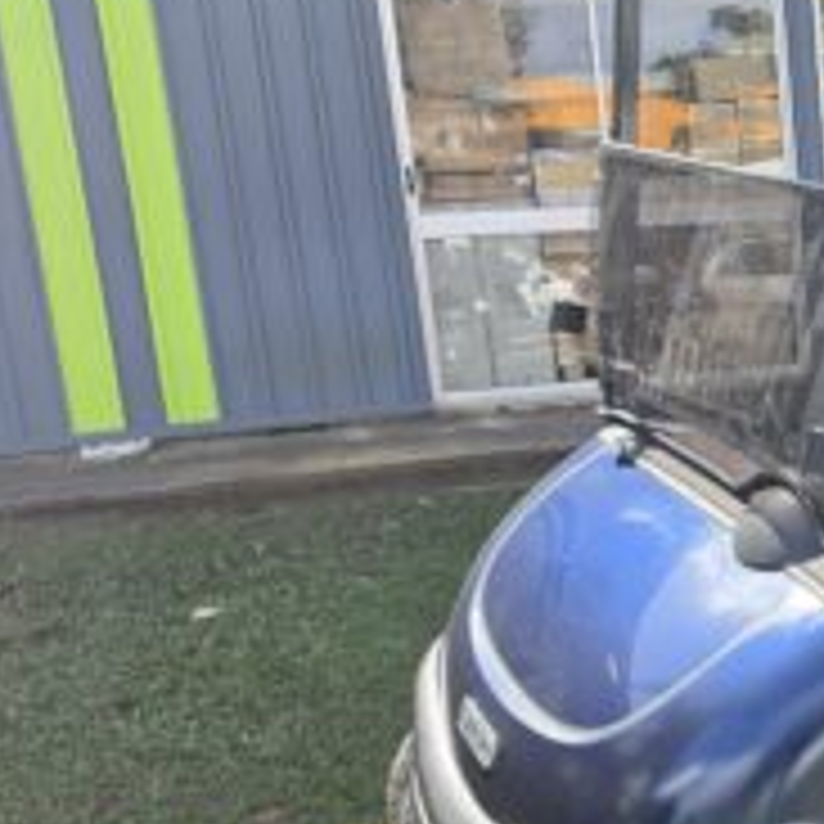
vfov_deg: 34.0
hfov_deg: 29.7
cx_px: 964
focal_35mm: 50
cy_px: 477
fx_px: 1347
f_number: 1.4
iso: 64
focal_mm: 6.5
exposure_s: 1/2913
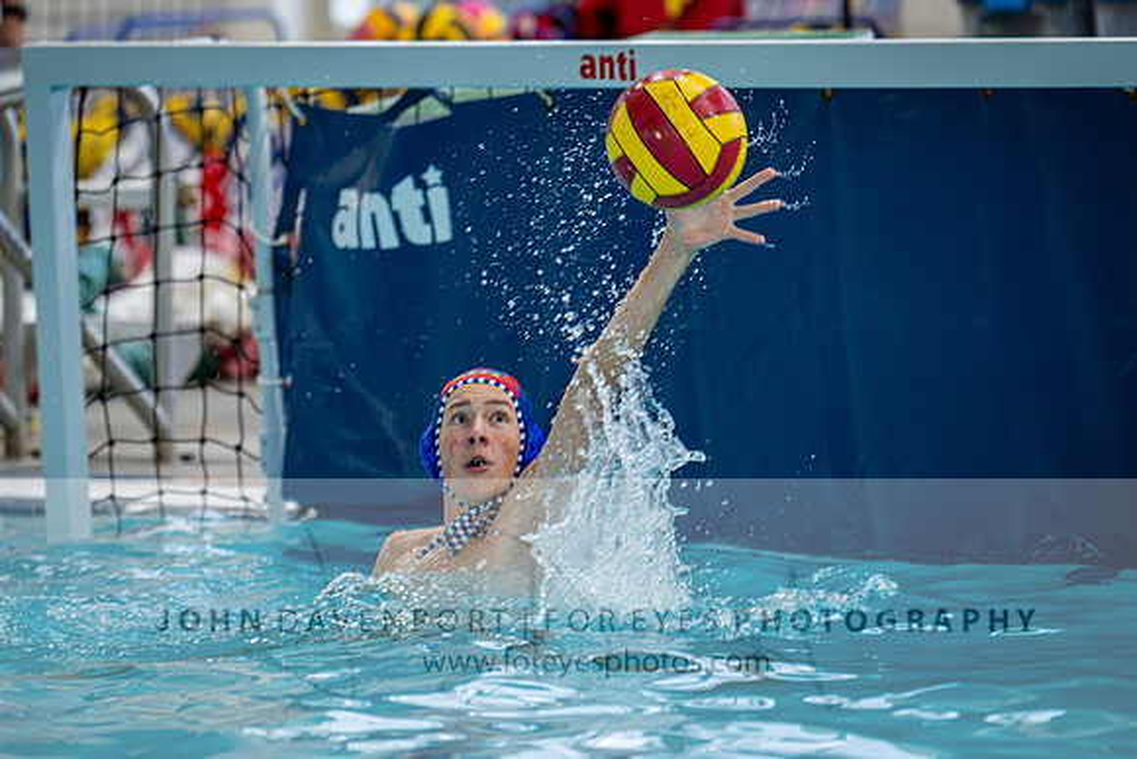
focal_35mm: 269
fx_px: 8484
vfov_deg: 5.1
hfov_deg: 7.7
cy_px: 270
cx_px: 444
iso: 6400
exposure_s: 1/1000
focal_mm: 200
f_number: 2.8
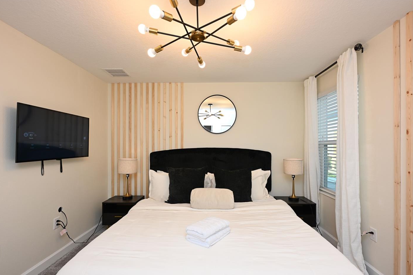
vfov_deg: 73.7
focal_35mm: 16
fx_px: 184
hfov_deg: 96.7
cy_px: 144
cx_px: 211
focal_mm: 14
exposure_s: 1/100
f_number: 5
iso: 200
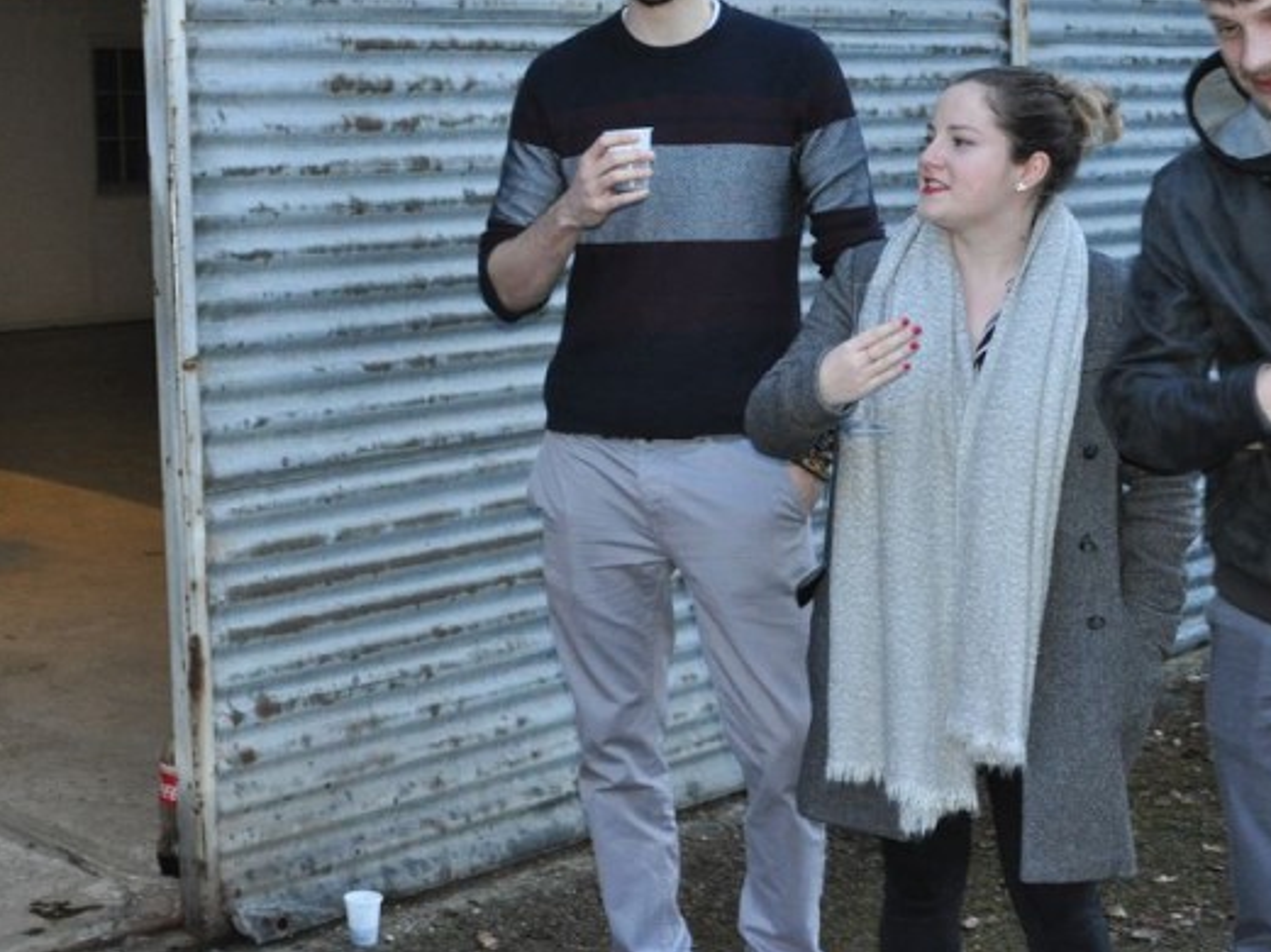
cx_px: 342
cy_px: 264
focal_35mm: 51
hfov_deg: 36.8
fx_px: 1871
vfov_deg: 28.2
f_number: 3.5
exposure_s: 1/60
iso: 800
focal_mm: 18
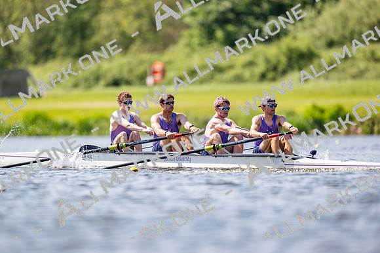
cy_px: 126
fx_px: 6331
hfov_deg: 3.4
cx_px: 190
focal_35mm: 600
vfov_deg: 2.3
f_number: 4
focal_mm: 600
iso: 450
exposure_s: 1/2500
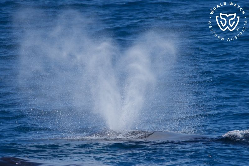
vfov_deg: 2.3
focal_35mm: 600
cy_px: 83
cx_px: 124
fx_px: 4149
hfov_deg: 3.4
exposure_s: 1/3200
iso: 640
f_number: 8
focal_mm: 600
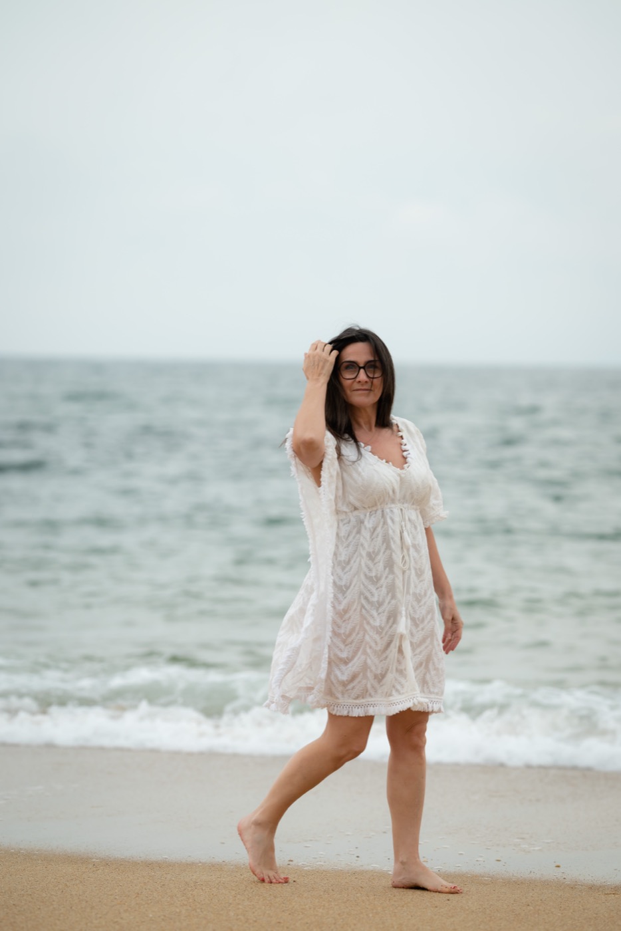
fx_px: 3491
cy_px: 466
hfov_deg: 10.2
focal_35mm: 135
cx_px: 310
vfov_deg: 15.2
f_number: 3.2
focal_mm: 135
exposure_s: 1/400
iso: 320
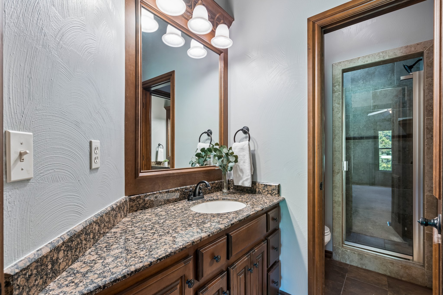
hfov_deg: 96.7
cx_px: 222
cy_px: 148
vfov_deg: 73.7
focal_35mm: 16
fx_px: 197
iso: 200
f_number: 8
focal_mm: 16
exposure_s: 1/6
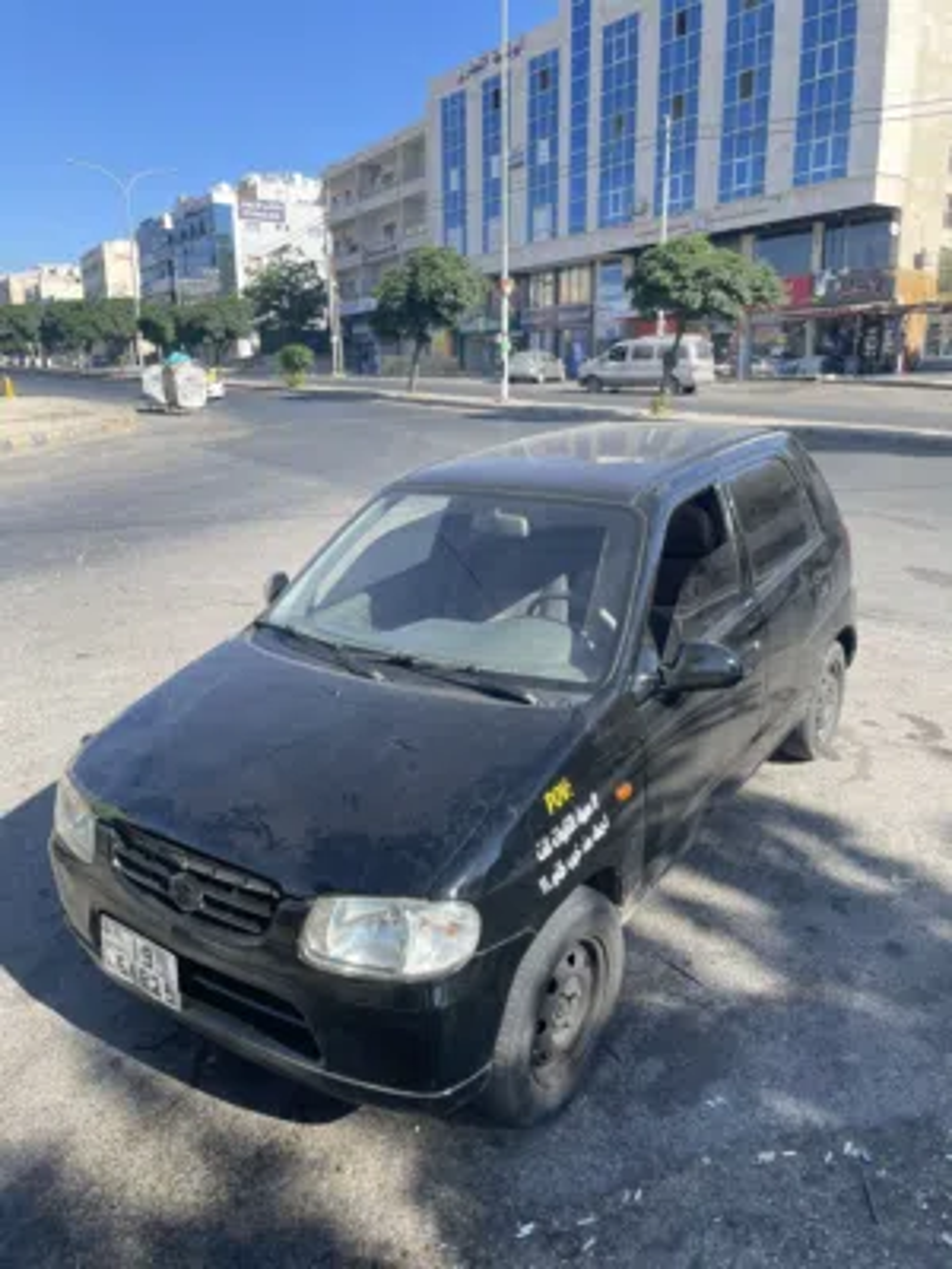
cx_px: 476
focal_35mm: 26
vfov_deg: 67.3
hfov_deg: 53.1
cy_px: 634
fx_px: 953
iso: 32
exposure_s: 1/979
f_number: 1.6
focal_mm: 4.2
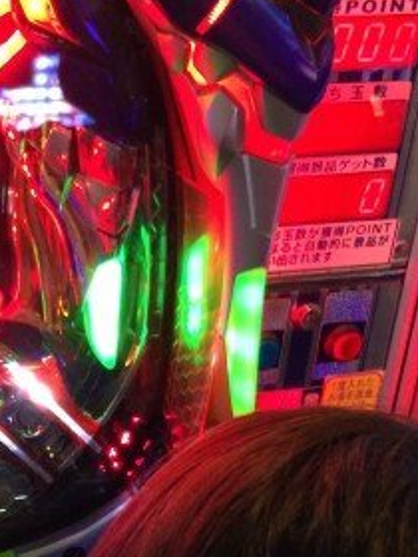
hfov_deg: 18.9
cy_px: 467
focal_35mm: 75
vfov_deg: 25.4
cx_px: -31
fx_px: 1208
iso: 200
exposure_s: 1/30
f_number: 2.2
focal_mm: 4.12
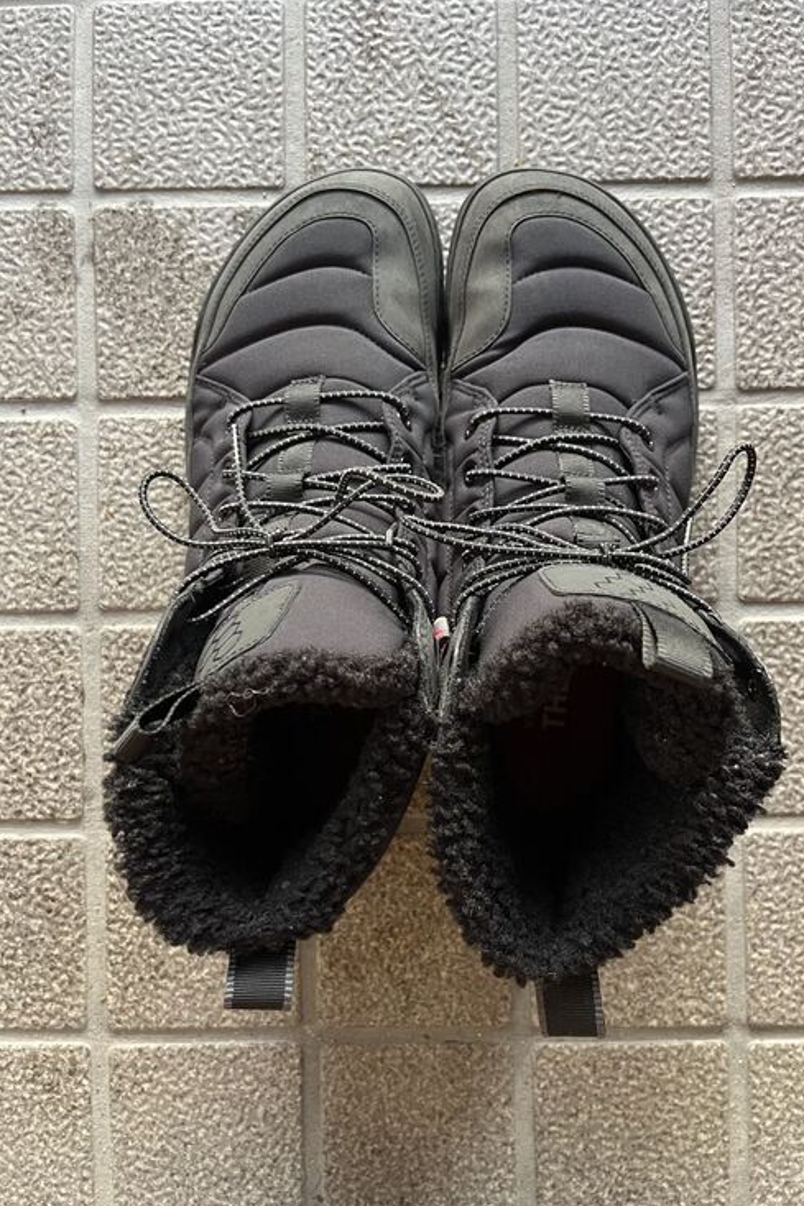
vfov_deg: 65.5
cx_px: 441
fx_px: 938
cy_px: 590
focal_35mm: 28
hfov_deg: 46.3
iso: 400
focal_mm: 5.1
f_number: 1.6
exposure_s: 1/60
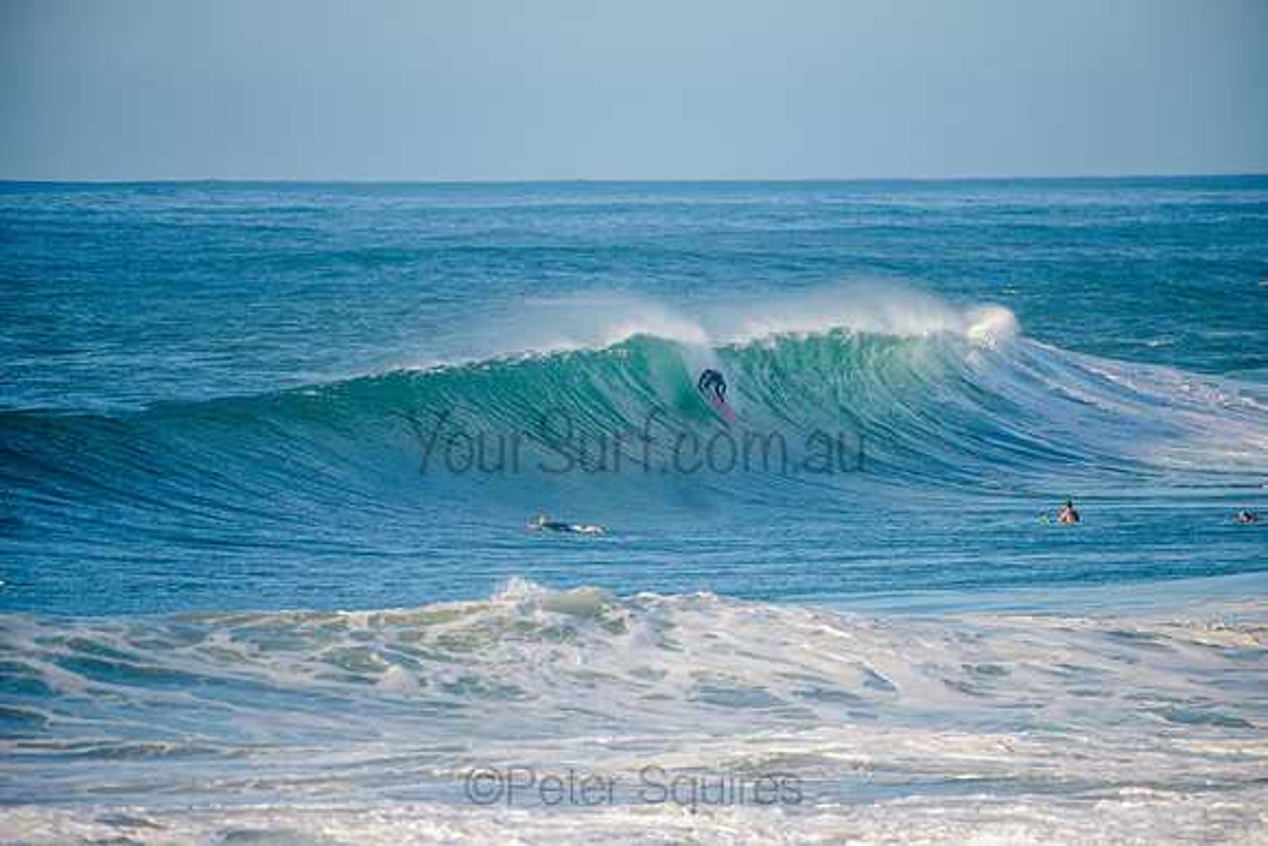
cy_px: 423
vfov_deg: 2.8
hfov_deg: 4.1
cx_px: 634
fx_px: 17614
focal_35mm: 500
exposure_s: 1/1600
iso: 220
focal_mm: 500
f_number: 5.6
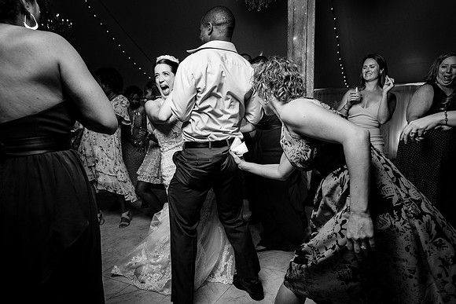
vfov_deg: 54.4
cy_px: 152
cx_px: 228
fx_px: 296
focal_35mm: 23
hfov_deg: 75.2
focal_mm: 22
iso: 1600
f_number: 5.6
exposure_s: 1/200
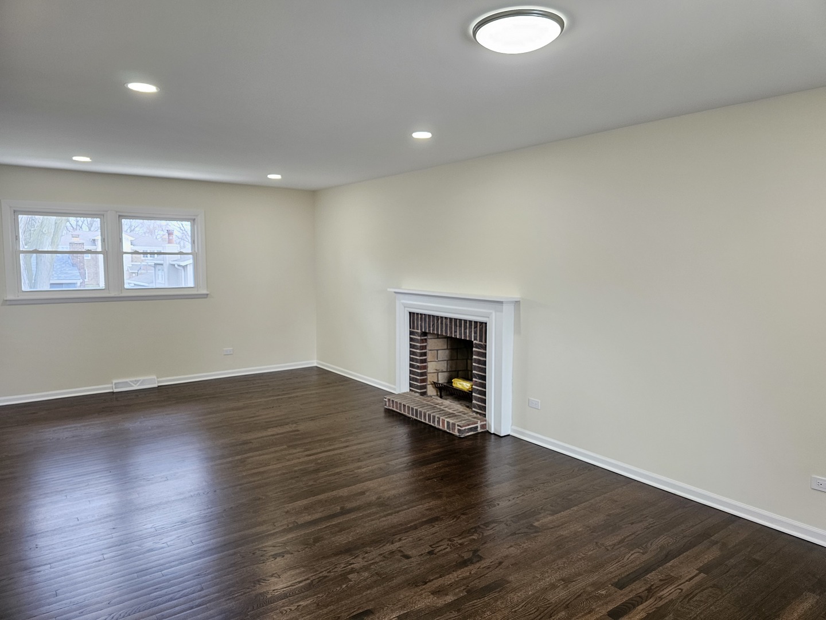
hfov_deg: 73.9
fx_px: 549
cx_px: 413
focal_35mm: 23
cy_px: 310
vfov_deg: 58.9
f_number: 1.7
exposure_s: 1/120
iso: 160
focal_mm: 6.3
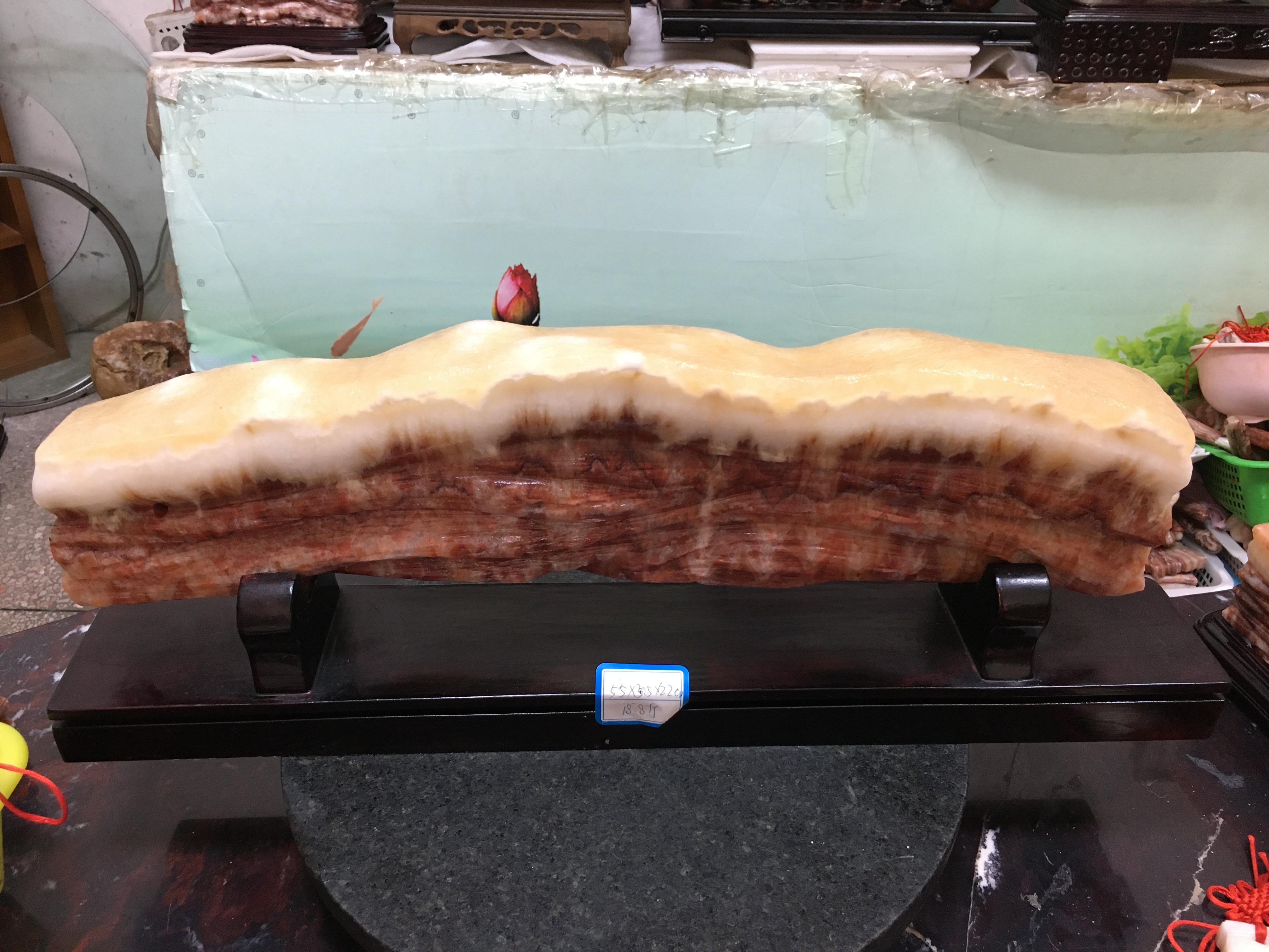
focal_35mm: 29
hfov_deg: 61.7
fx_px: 1063
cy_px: 476
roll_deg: -1.6
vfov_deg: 48.2
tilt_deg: -31.3
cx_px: 634
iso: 160
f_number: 2.2
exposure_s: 1/33
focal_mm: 4.15
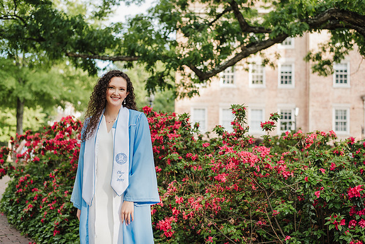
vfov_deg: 27.0
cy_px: 122
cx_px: 182
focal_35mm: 50
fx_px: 507
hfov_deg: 39.6
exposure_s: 1/500
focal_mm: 50
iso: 200
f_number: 2.5
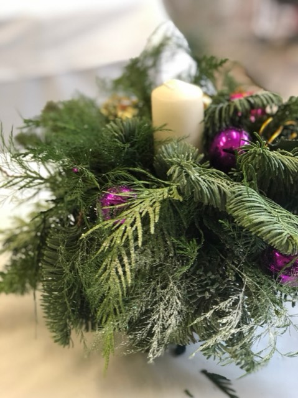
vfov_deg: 33.8
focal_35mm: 57
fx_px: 655
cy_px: 199
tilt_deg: -29.9
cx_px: 149
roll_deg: +2.2
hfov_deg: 25.6
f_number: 2.8
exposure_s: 1/33
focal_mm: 6.6
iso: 250
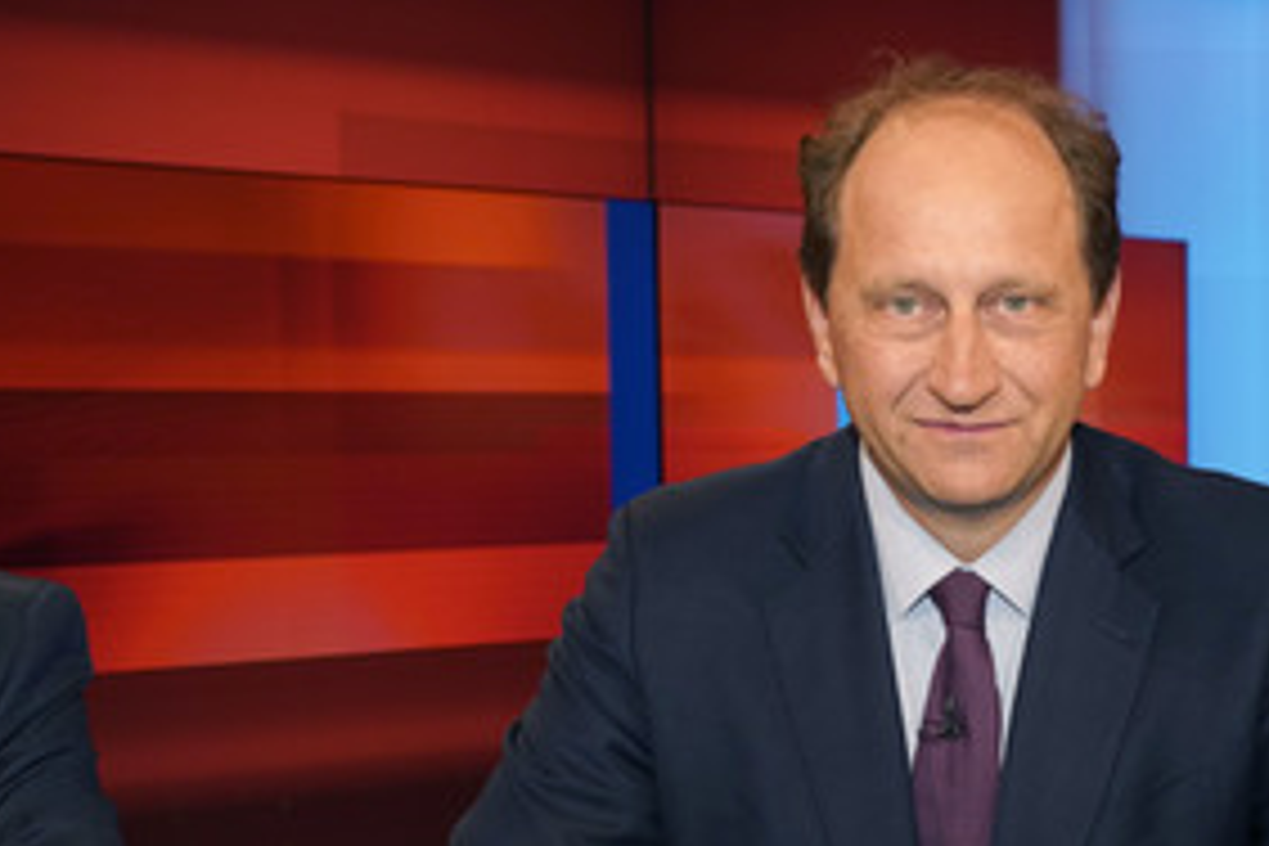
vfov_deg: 23.9
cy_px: 634
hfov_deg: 35.0
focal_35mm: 56
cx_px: 916
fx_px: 1974
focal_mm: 35
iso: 1600
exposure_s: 1/160
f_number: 4.5
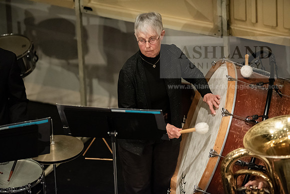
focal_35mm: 300
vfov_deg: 4.6
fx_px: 2417
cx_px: 145
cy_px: 97
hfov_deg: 6.9
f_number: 2.8
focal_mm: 300
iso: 5000
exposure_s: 1/320
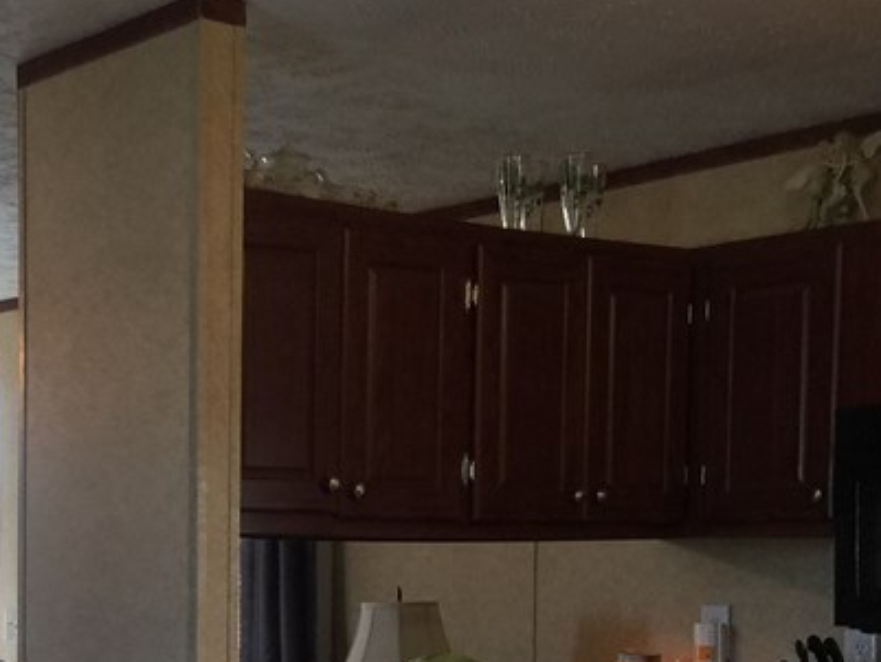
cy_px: 691
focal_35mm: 74
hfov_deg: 25.6
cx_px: 101
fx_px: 1884
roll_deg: -0.8
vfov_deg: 19.2
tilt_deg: -4.6
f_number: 2.2
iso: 50
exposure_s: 1/30
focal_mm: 4.15
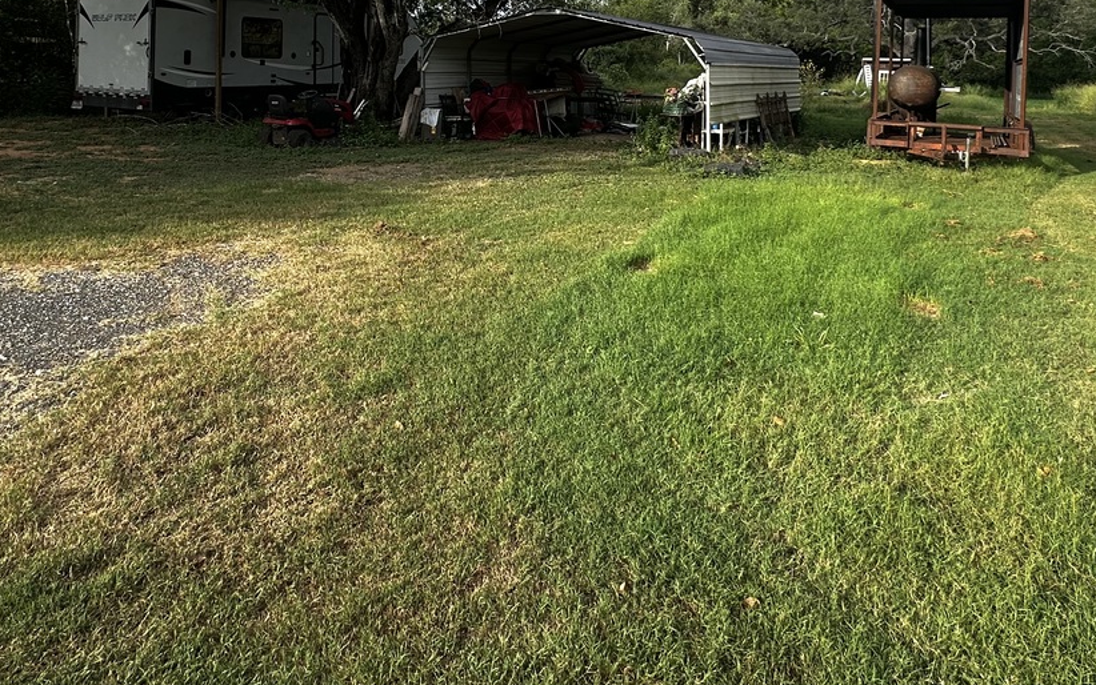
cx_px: 525
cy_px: 60
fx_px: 777
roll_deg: +0.1
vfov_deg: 43.3
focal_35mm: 26
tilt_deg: +0.7
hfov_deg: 70.4
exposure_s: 1/515
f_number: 2.2
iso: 40
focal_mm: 2.22
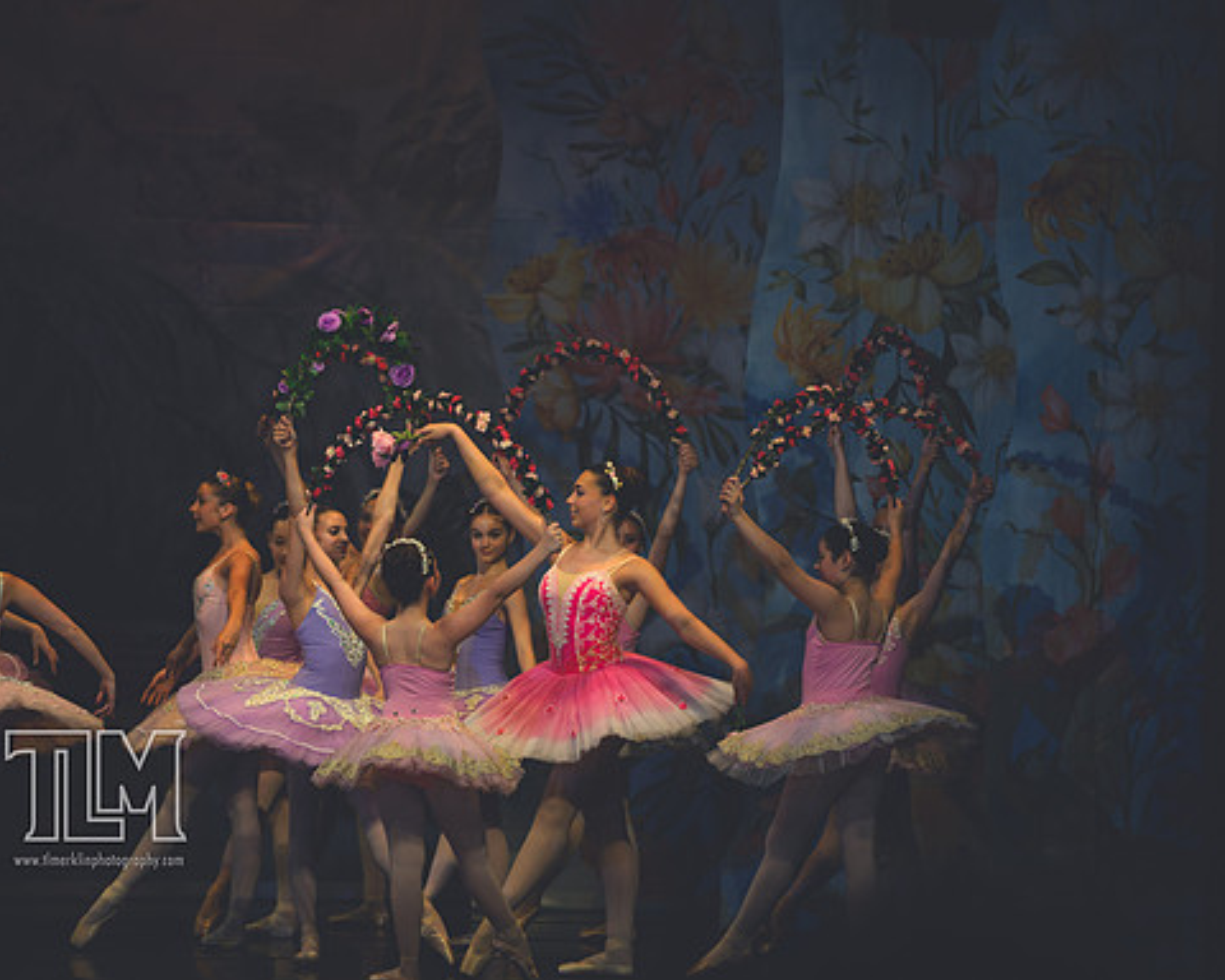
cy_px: 491
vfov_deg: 6.8
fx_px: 8230
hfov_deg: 8.5
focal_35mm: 227
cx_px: 651
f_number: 2.8
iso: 560
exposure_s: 1/500
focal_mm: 200
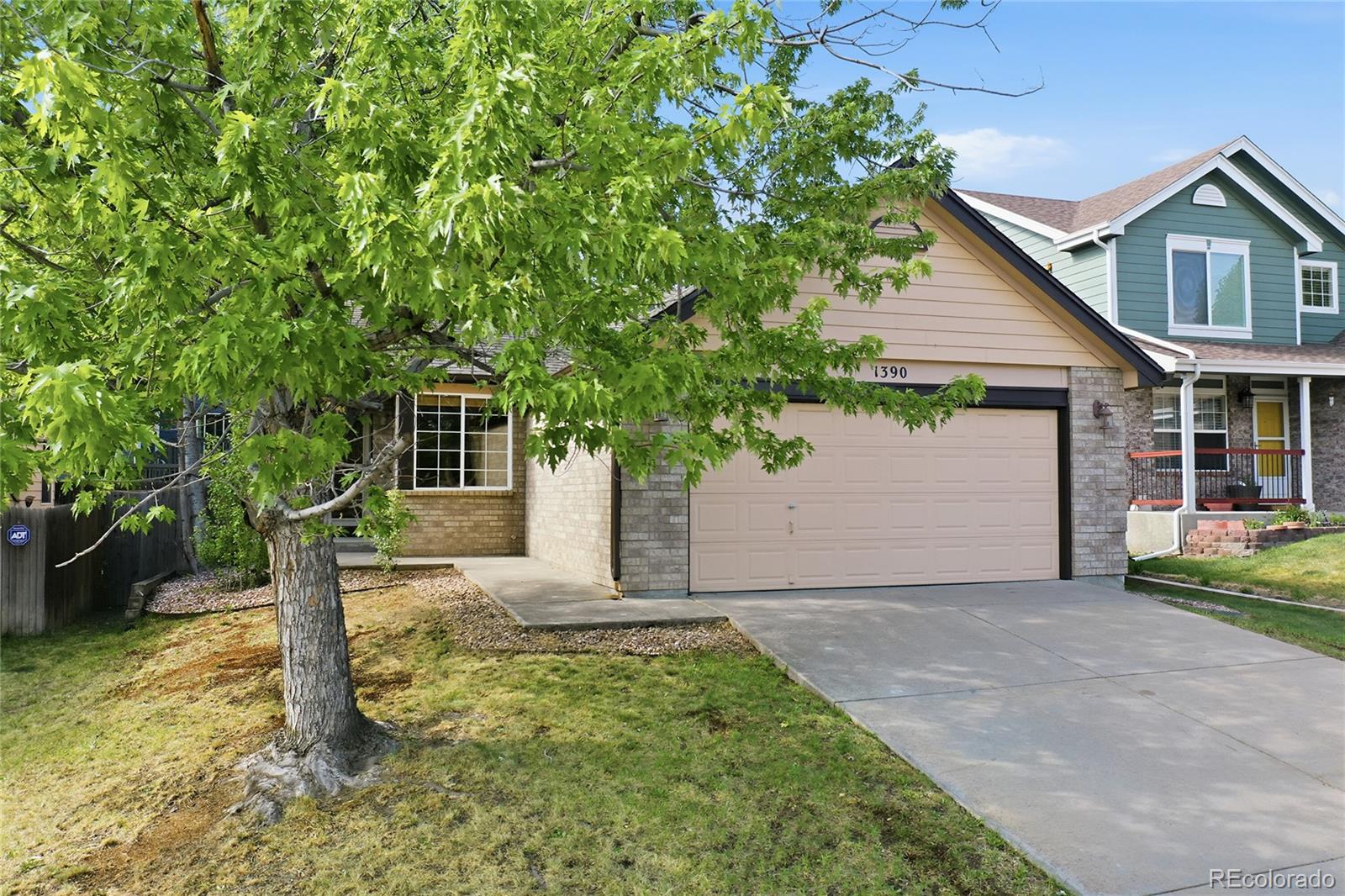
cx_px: 672
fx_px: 1046
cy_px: 448
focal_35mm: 28
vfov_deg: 46.4
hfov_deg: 65.5
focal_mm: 10.3
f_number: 4.5
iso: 100
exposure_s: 1/160
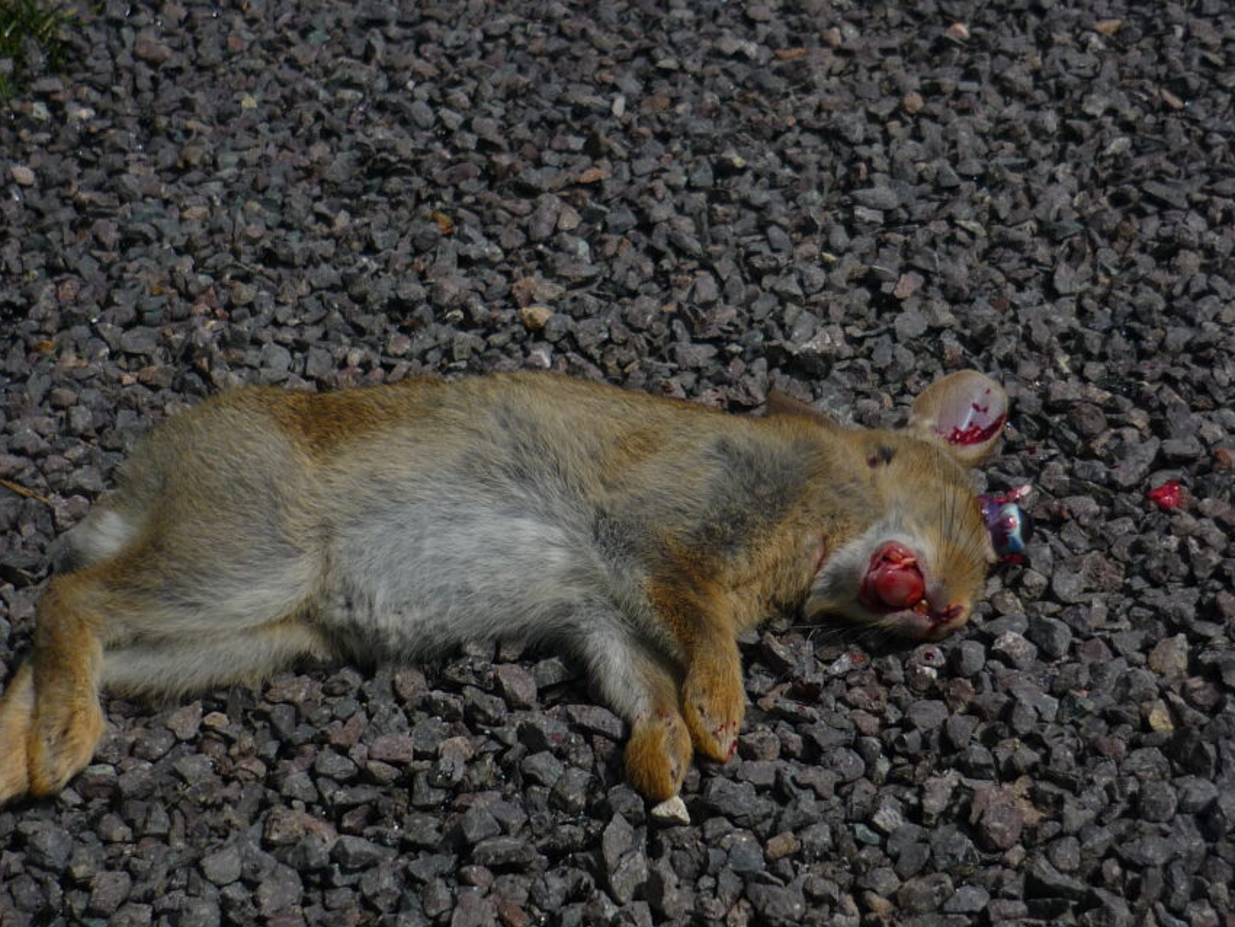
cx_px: 572
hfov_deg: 36.1
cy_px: 500
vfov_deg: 27.5
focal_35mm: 53
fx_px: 1891
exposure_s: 1/400
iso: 100
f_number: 9
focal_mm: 7.2
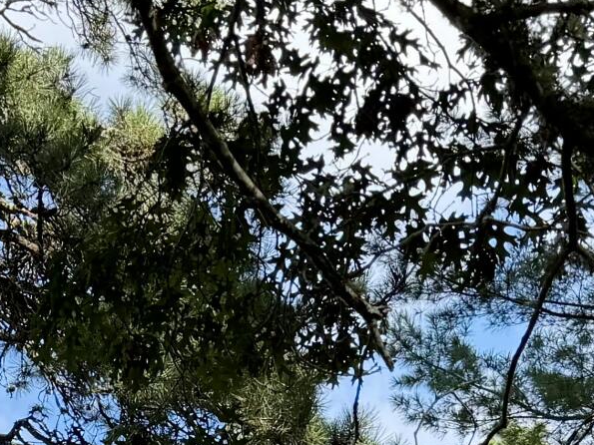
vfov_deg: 10.6
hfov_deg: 15.9
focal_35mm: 121
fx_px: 2076
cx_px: -31
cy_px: 1053
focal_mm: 6.76
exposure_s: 1/1385
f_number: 1.78
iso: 80
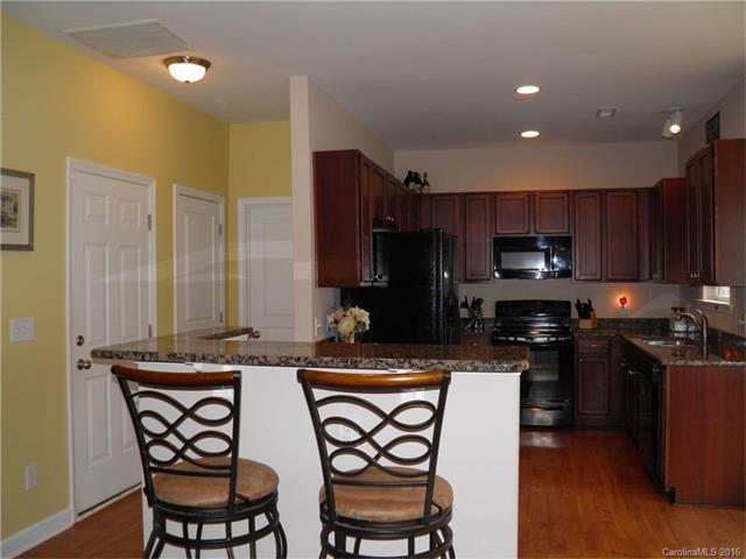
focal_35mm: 30
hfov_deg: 60.0
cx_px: 373
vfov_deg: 46.8
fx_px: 647
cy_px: 280
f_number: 3
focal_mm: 5.5
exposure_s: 1/40
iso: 100
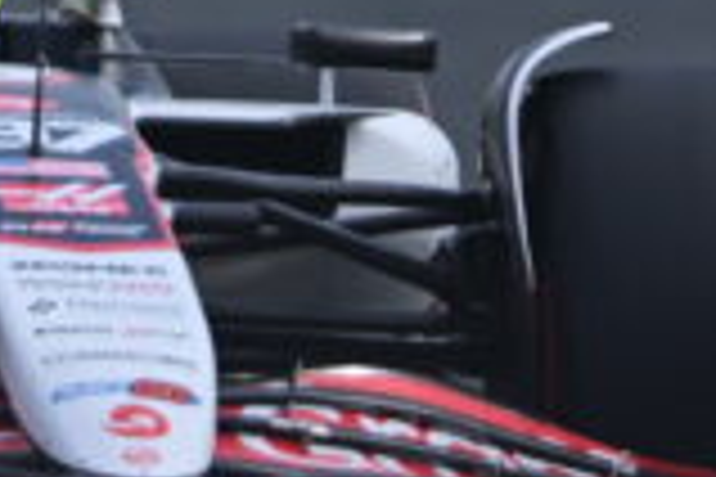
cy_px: -254
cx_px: -333
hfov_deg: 0.8
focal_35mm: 2570
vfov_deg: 0.5
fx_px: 51110
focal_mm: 400
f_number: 2.8
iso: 100
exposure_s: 1/1600
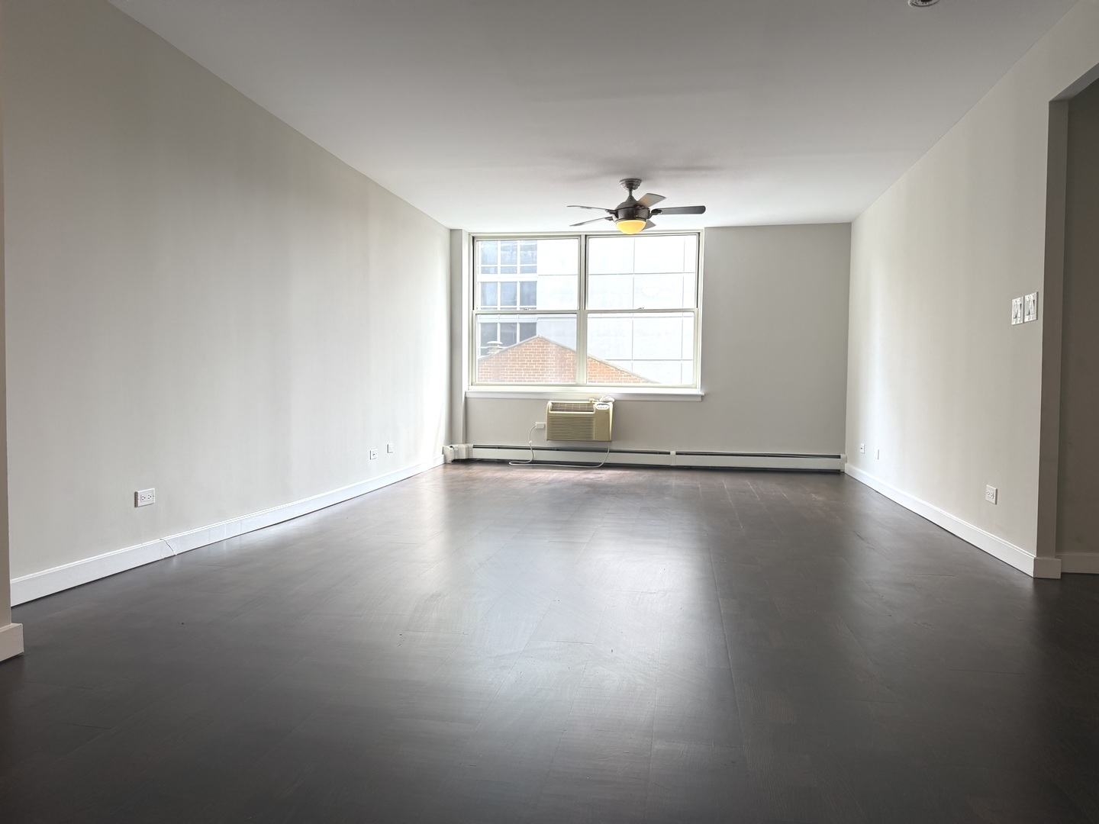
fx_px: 762
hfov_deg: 71.6
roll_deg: -1.0
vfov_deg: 56.8
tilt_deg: -1.8
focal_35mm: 24
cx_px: 550
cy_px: 412
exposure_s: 1/137
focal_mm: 6.76
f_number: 1.78
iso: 64
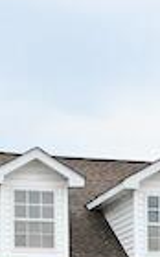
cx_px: 175
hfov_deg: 7.7
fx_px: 1177
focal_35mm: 168
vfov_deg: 11.7
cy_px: 444
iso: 100
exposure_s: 1/160
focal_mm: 12
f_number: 6.3
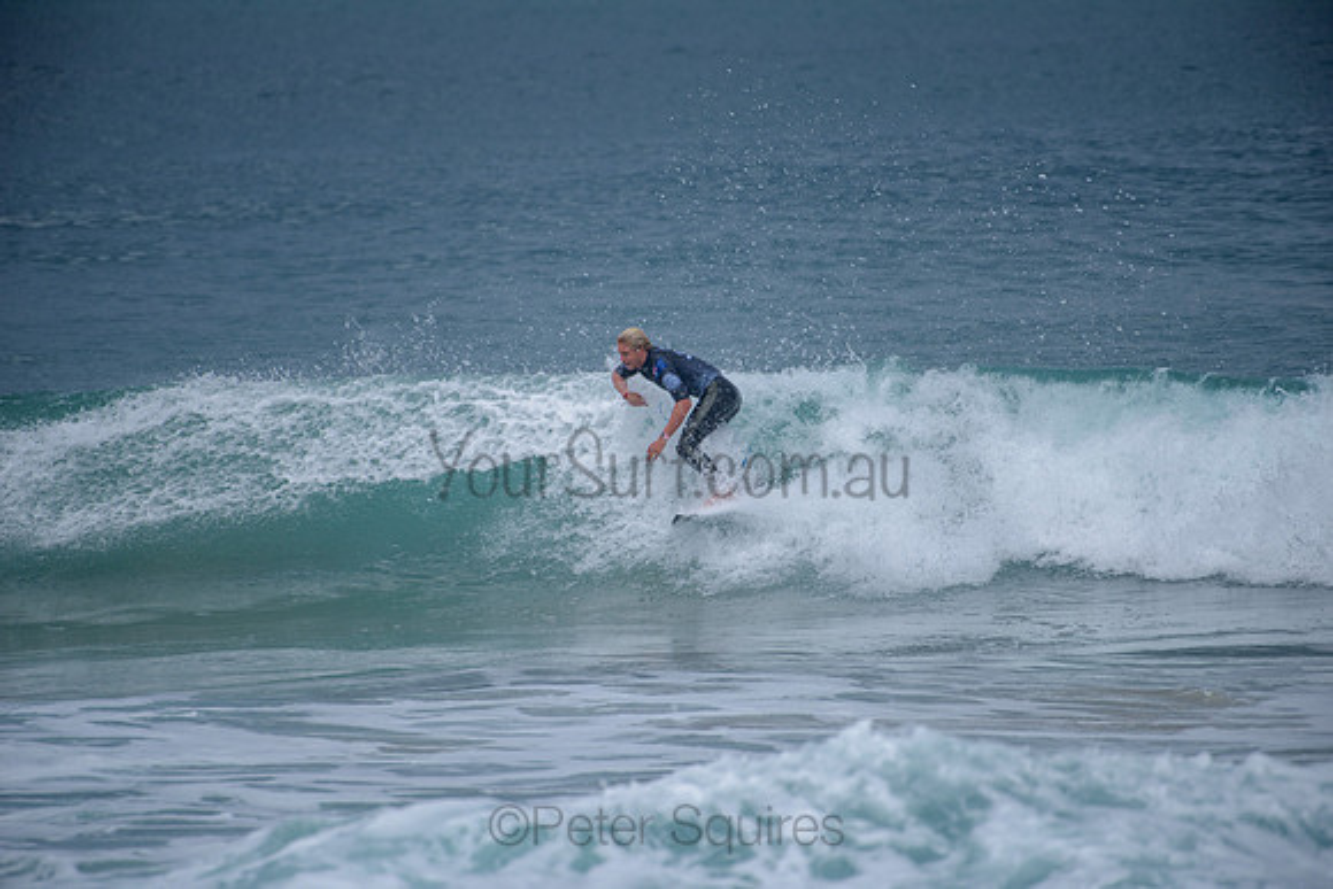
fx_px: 18517
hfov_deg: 4.1
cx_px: 666
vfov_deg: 2.8
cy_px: 444
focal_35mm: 500
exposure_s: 1/2000
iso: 200
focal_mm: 500
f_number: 5.6
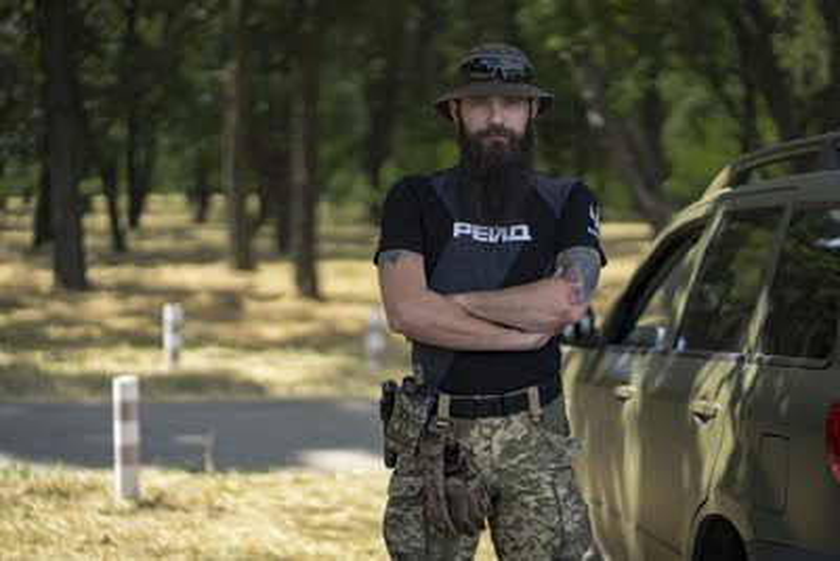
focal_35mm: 85
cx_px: 420
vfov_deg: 16.1
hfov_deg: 23.9
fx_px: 1984
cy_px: 280
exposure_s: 1/6400
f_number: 1.8
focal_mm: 85
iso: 400
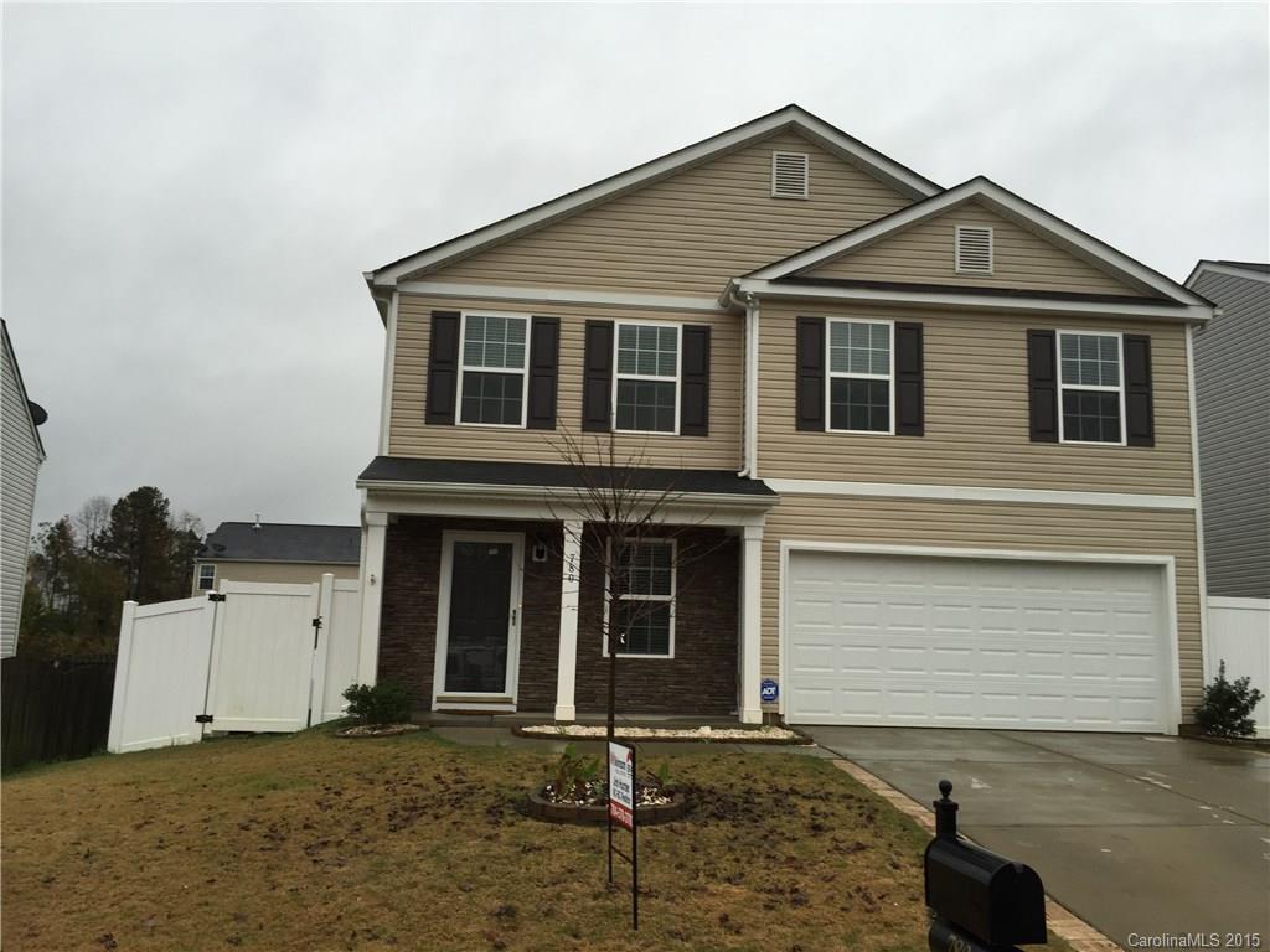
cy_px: 476
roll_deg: -2.1
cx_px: 635
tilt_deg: +10.8
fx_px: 1064
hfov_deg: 61.7
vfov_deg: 48.2
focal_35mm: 29
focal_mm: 4.15
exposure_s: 1/155
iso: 32
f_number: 2.2
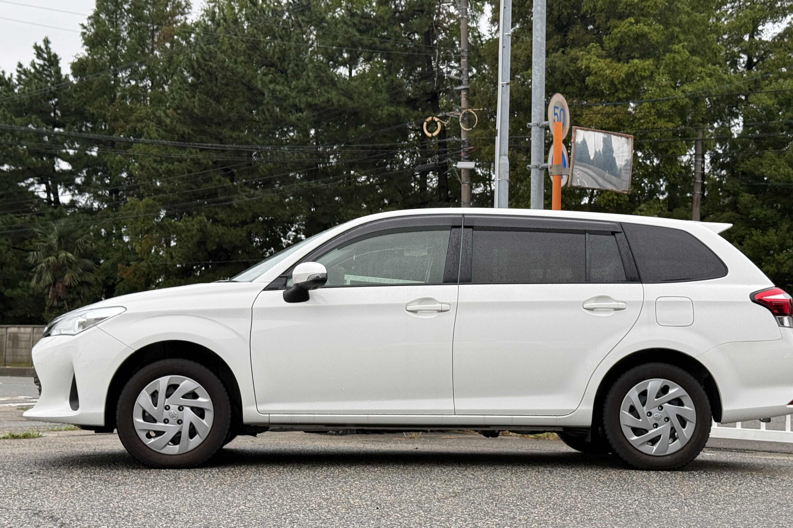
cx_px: 412
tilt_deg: +2.6
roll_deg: -1.3
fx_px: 1255
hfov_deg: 35.0
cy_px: 295
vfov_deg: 23.8
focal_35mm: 57
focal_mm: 6.76
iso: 64
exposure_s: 1/490
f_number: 1.78
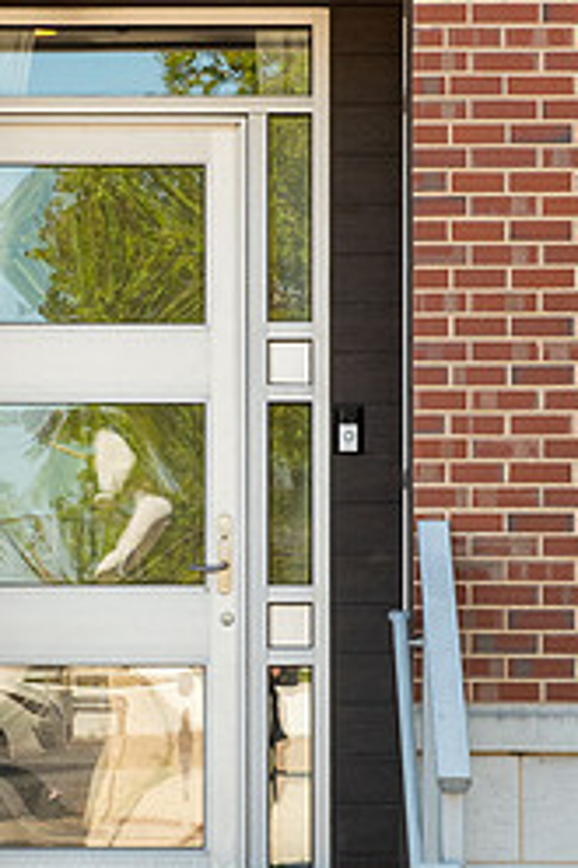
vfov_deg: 9.8
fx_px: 5064
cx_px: 212
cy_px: 443
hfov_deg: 6.5
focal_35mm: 210
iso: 320
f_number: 11
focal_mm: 70
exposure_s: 1/200
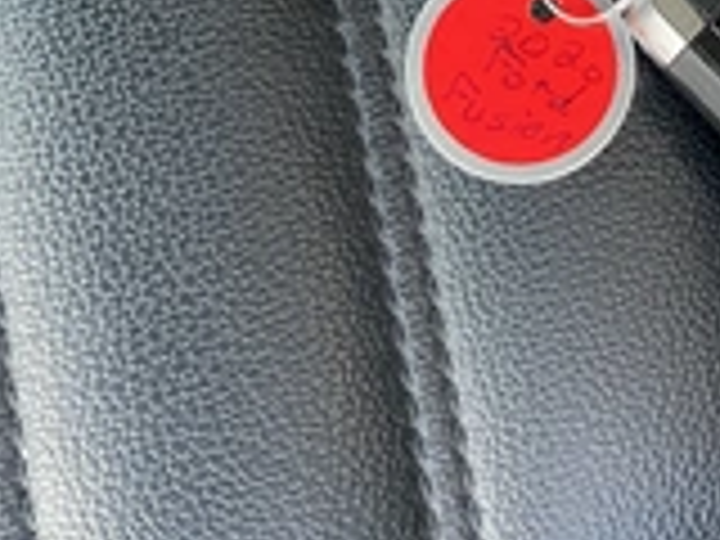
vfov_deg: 20.0
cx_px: 630
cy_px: -63
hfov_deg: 26.9
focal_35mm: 70
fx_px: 1456
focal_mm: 3
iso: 125
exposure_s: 1/60
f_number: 1.8
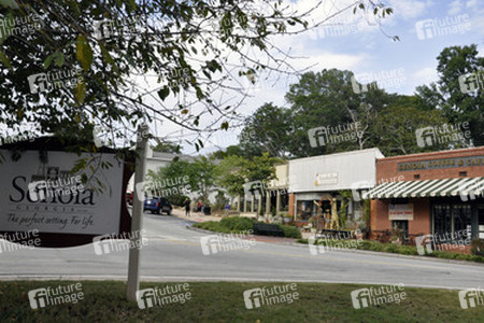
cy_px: 162
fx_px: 504
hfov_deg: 51.3
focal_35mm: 38
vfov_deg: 35.5
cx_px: 242
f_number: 11
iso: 1000
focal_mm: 25
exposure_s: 1/500
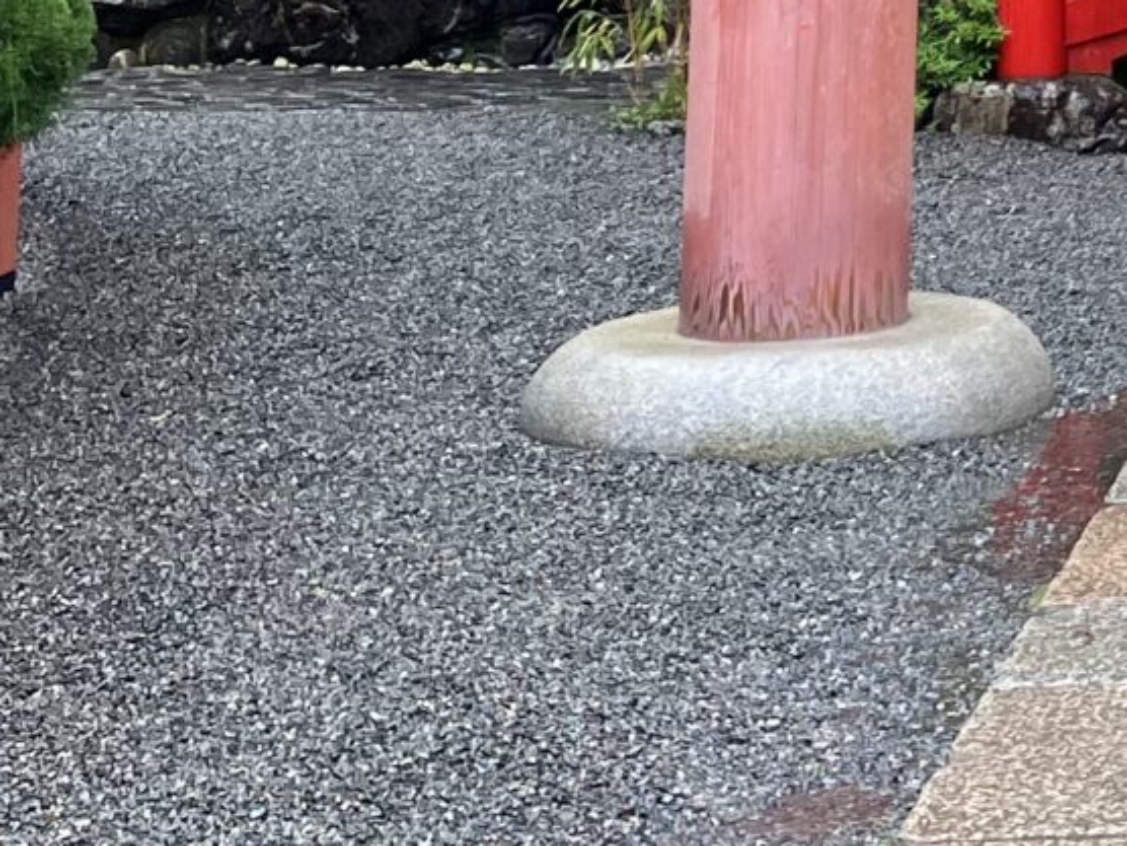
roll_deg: +0.5
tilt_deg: +6.5
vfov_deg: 10.5
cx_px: 1855
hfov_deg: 14.0
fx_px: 4200
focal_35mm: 129
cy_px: -862
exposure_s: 1/121
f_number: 1.8
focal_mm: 3.99
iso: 50
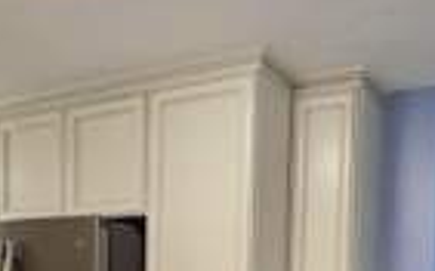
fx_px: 557
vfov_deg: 23.5
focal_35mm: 47
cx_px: 271
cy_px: 373
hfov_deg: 42.3
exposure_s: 1/60
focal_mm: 2.2
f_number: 2.2
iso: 125
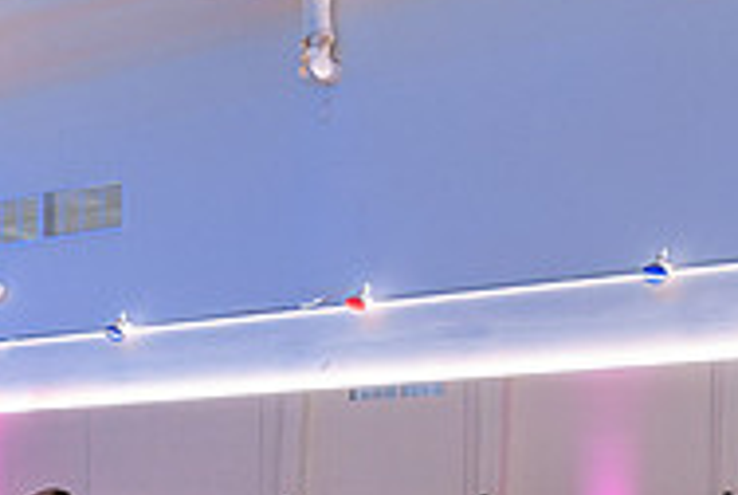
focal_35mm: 74
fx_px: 1519
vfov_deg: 17.5
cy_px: 607
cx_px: 67
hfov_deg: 26.4
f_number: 3.5
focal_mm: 24
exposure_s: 1/60
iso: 1600
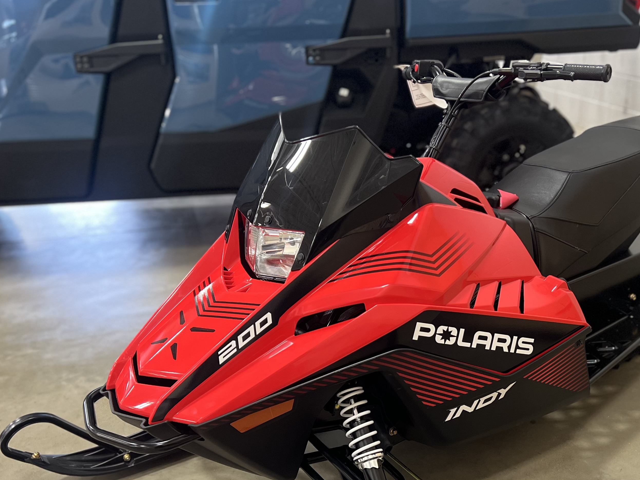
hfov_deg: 44.4
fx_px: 777
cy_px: 366
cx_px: 402
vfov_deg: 33.6
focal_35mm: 42
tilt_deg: -26.7
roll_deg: +2.0
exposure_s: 1/60
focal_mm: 5.7
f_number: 1.5
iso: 200
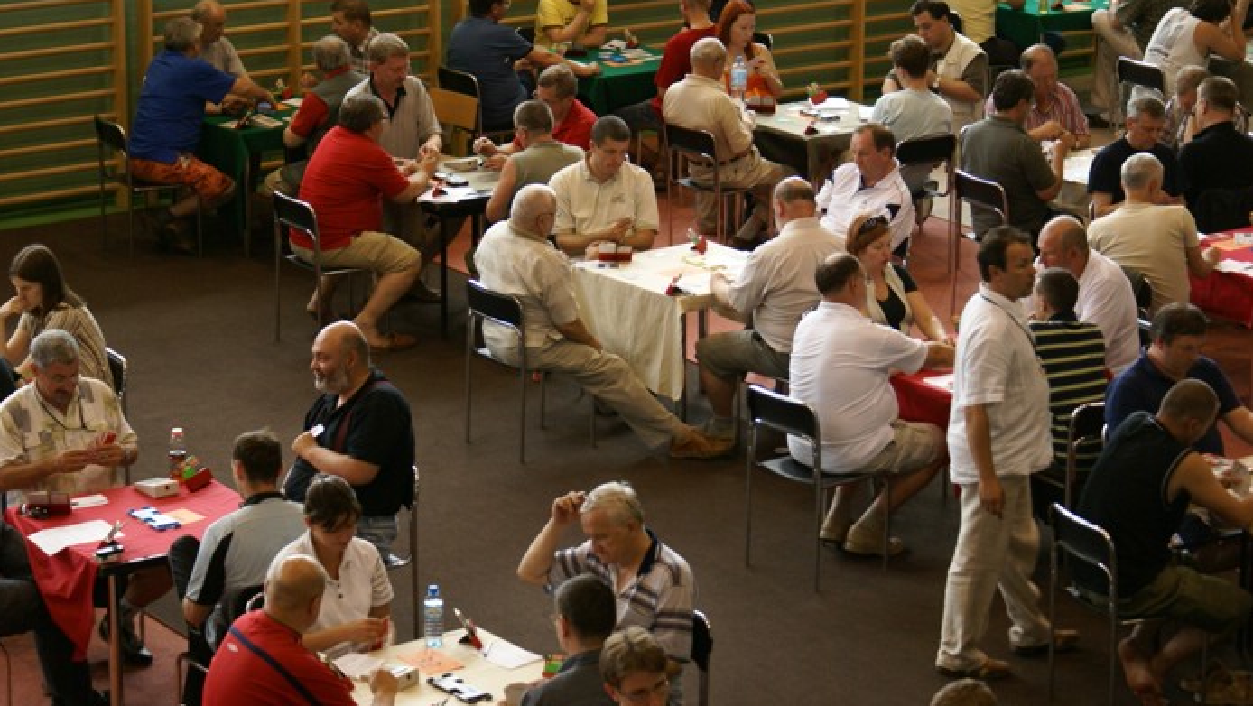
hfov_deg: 19.3
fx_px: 3689
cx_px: 625
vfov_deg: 10.9
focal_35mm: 111
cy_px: 291
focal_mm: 70
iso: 400
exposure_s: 1/60
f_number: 5.6
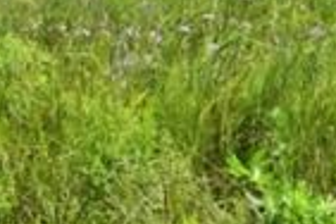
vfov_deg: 5.5
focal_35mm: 239
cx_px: -143
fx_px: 2230
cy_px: -363
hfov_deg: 8.5
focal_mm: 22
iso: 400
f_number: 10
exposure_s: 1/320
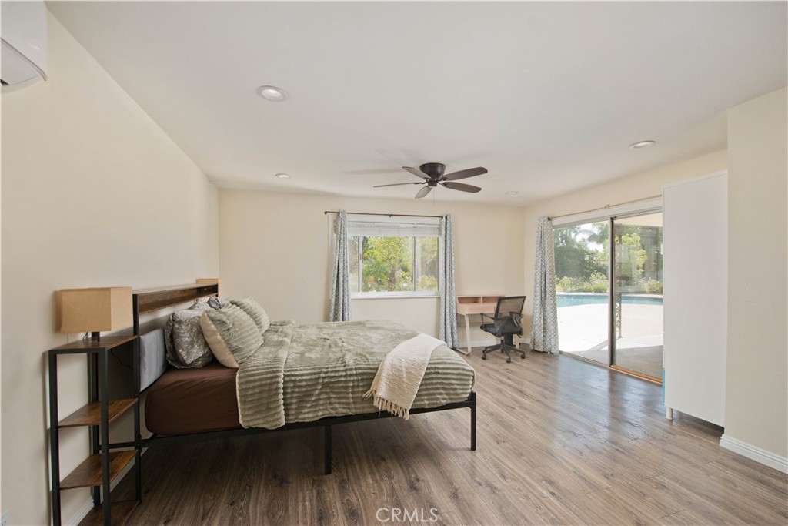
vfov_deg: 73.8
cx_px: 394
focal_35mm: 16
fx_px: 350
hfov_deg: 96.7
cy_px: 263
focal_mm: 16
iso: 400
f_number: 5.6
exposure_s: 1/500
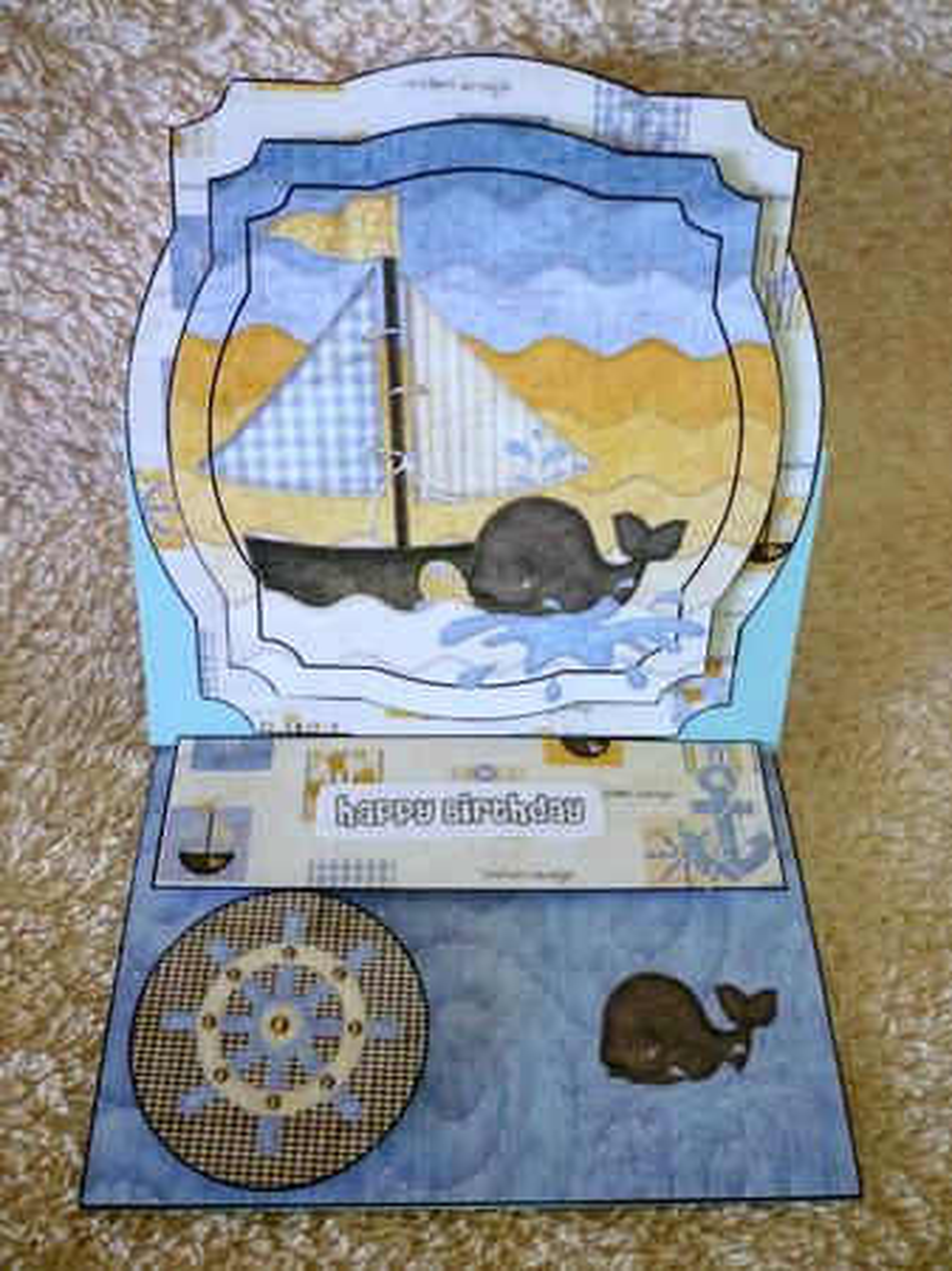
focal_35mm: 29
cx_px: 476
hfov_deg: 48.2
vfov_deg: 61.7
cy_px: 636
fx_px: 1064
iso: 250
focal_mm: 5.2
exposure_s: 1/30
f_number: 3.3
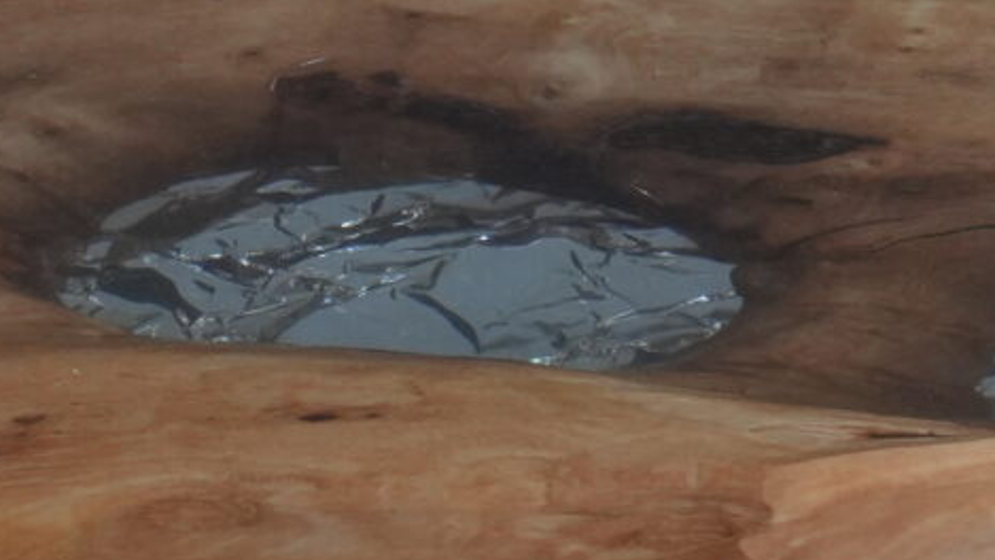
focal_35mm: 280
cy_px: 245
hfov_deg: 7.7
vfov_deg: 4.3
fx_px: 7389
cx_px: 834
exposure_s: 1/80
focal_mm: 49
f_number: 8
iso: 1600
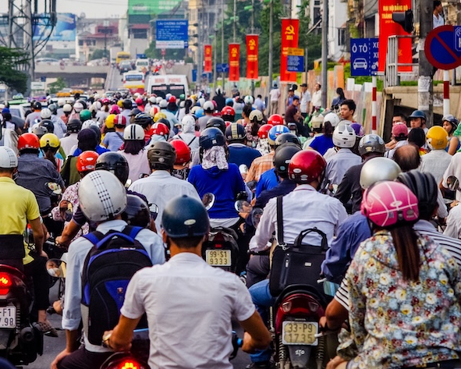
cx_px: 186
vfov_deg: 6.5
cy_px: 129
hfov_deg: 8.1
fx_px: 3248
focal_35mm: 238
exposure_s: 1/125
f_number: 6.3
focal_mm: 100
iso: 400
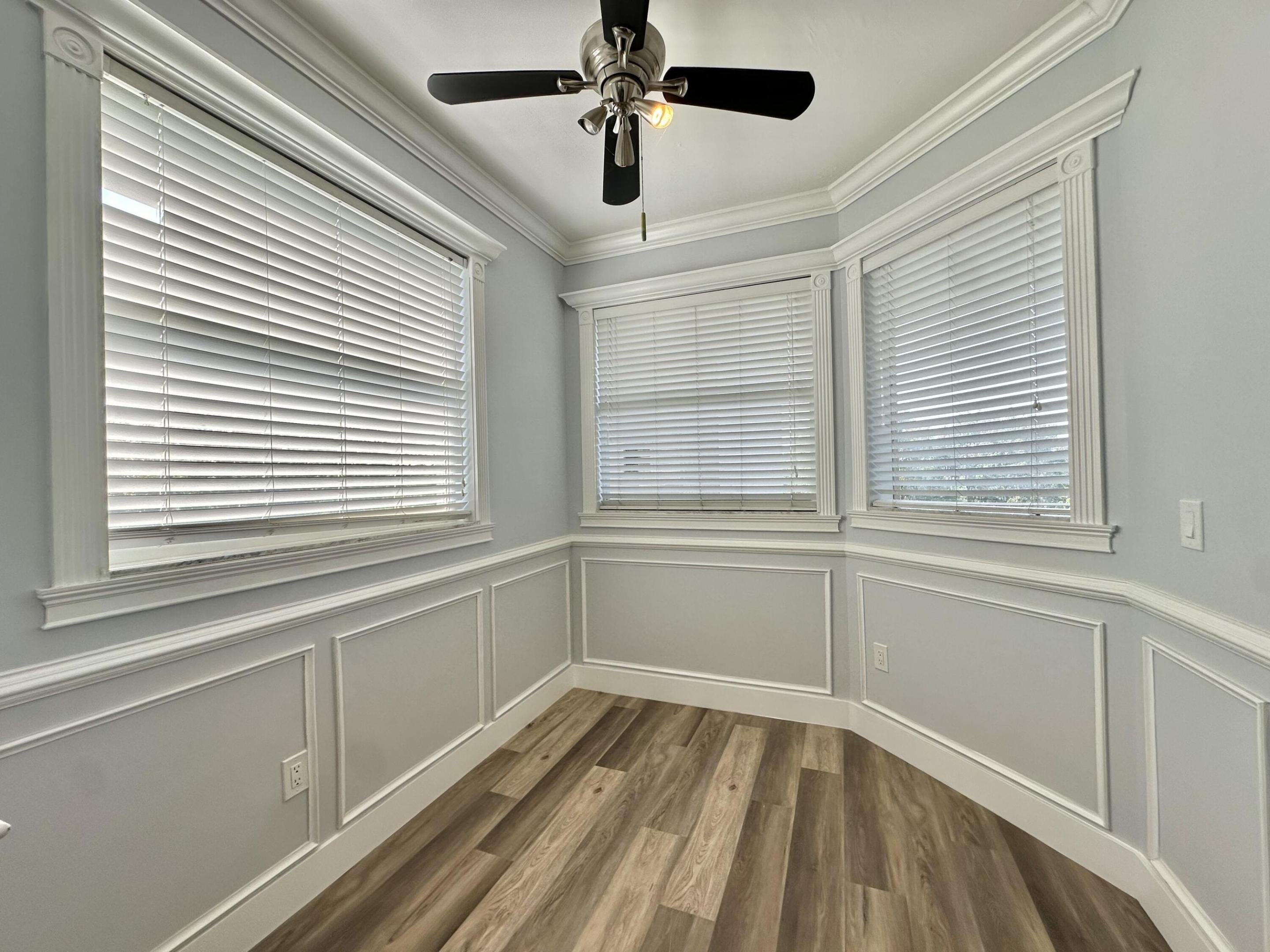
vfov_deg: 85.7
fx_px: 514
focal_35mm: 14
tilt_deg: +0.4
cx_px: 635
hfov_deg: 102.1
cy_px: 476
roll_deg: +1.0
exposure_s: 1/271
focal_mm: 2.22
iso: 40
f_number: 2.2
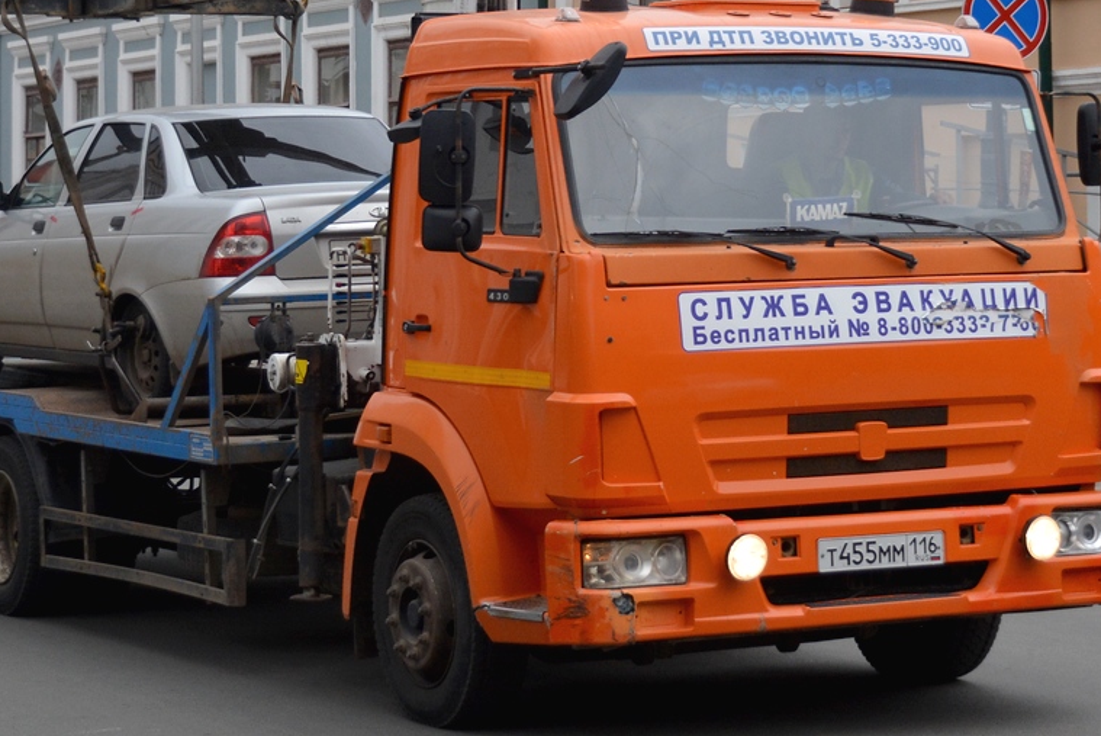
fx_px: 2754
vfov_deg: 15.2
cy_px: 203
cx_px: 597
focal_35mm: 90
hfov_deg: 22.6
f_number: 4.2
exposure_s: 1/1000
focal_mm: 38
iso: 640
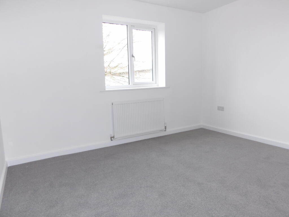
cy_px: 108
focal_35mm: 24
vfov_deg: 56.8
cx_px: 144
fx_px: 200
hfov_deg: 71.6
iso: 108
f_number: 4.1
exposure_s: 1/30
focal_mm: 4.3
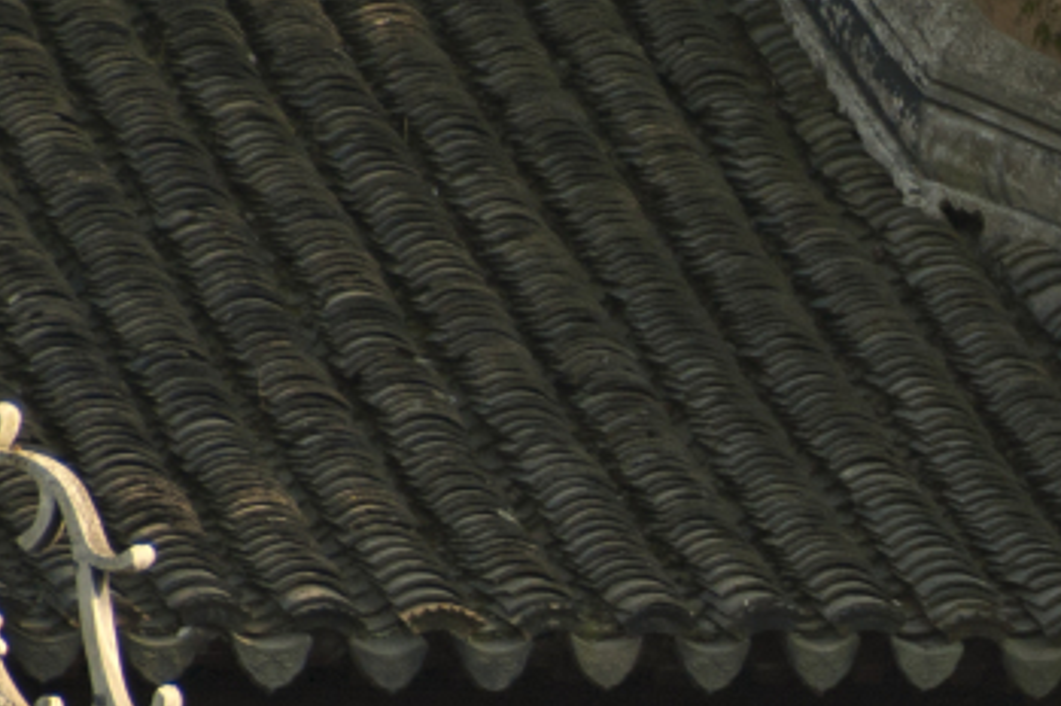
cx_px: 1322
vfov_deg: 3.0
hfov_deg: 4.4
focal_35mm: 462
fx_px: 13617
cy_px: 756
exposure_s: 1/640
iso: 200
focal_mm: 105
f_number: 4.5
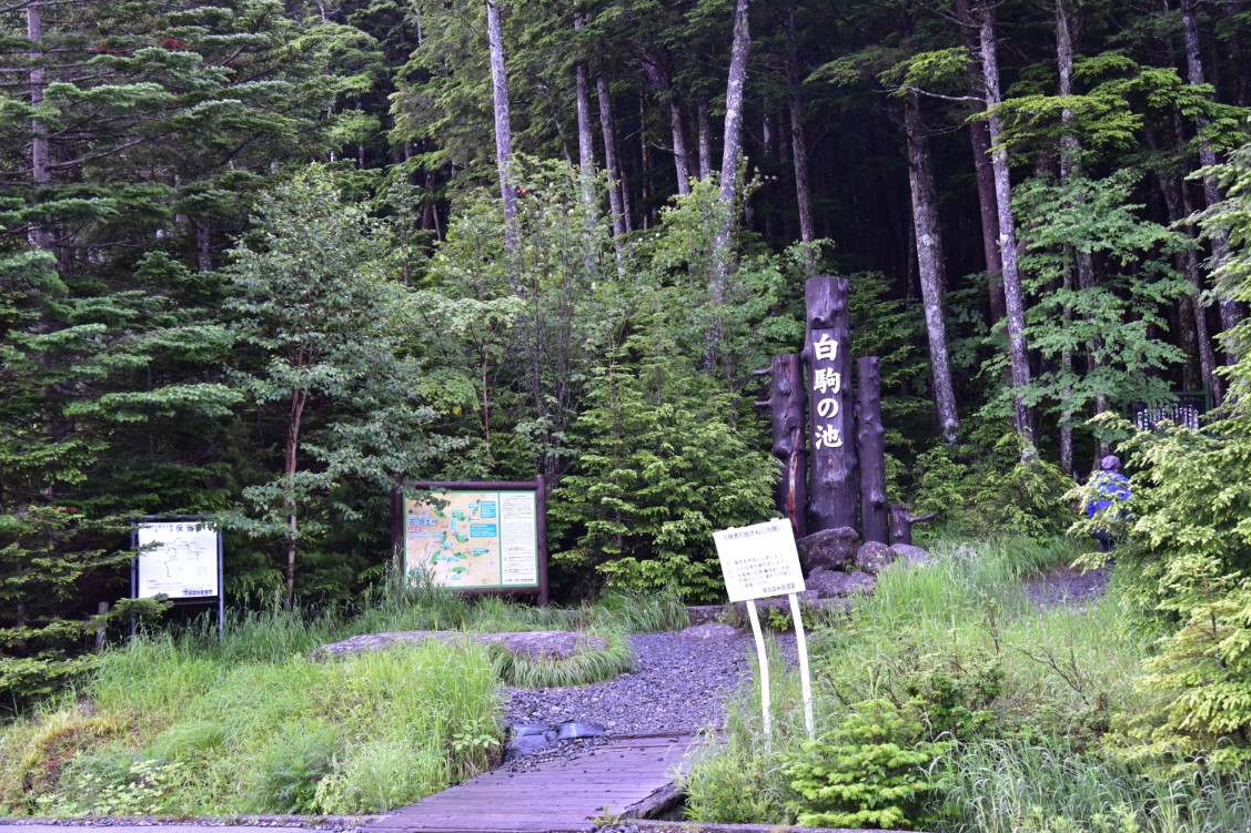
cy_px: 416
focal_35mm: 49
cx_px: 619
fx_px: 1702
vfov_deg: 27.5
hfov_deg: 40.3
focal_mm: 48
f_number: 4
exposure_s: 1/50
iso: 2500
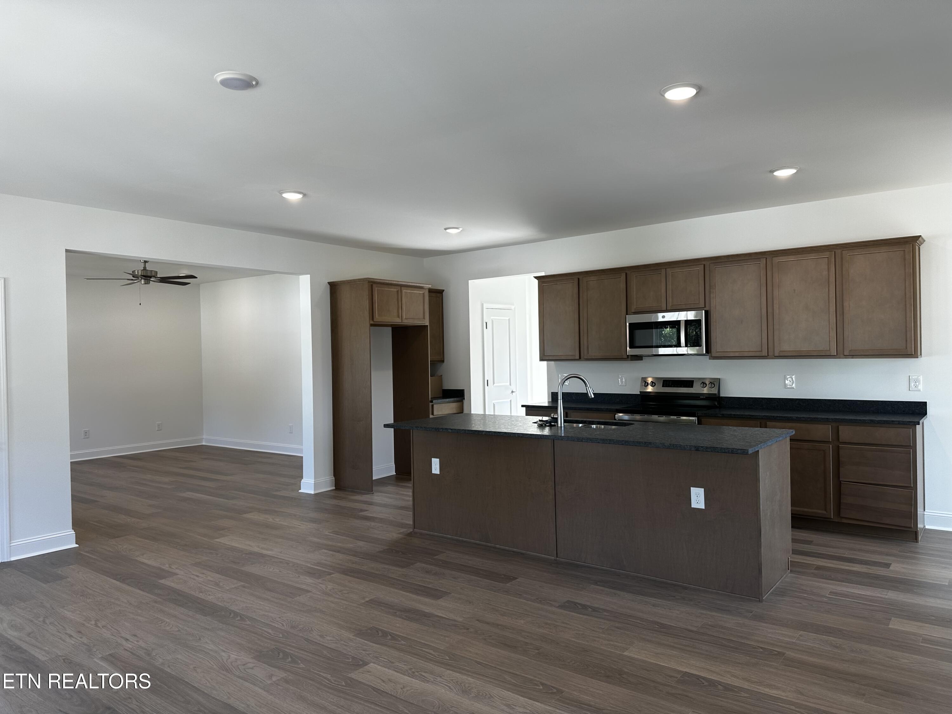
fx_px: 660
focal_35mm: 24
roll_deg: +1.4
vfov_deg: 56.8
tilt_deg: +0.1
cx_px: 476
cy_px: 357
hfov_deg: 71.6
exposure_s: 1/120
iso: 64
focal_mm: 6.86
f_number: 1.78
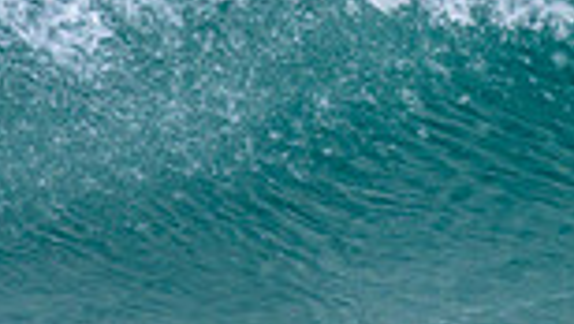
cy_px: -236
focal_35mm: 3554
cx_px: 388
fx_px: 54149
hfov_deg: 0.6
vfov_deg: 0.3
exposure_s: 1/2500
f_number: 11
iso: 1250
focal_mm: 900
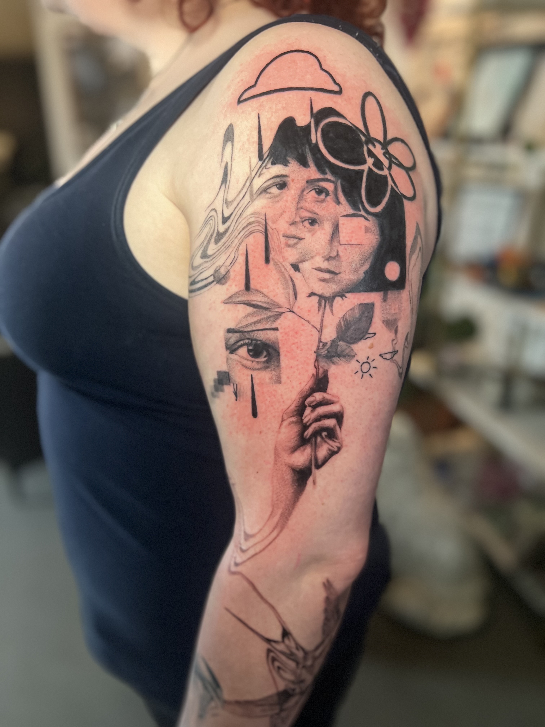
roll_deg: +0.7
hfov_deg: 53.1
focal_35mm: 26
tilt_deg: -22.6
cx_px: 272
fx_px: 546
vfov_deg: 67.3
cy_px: 364
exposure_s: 1/40
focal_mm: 5.7
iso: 500
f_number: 1.5
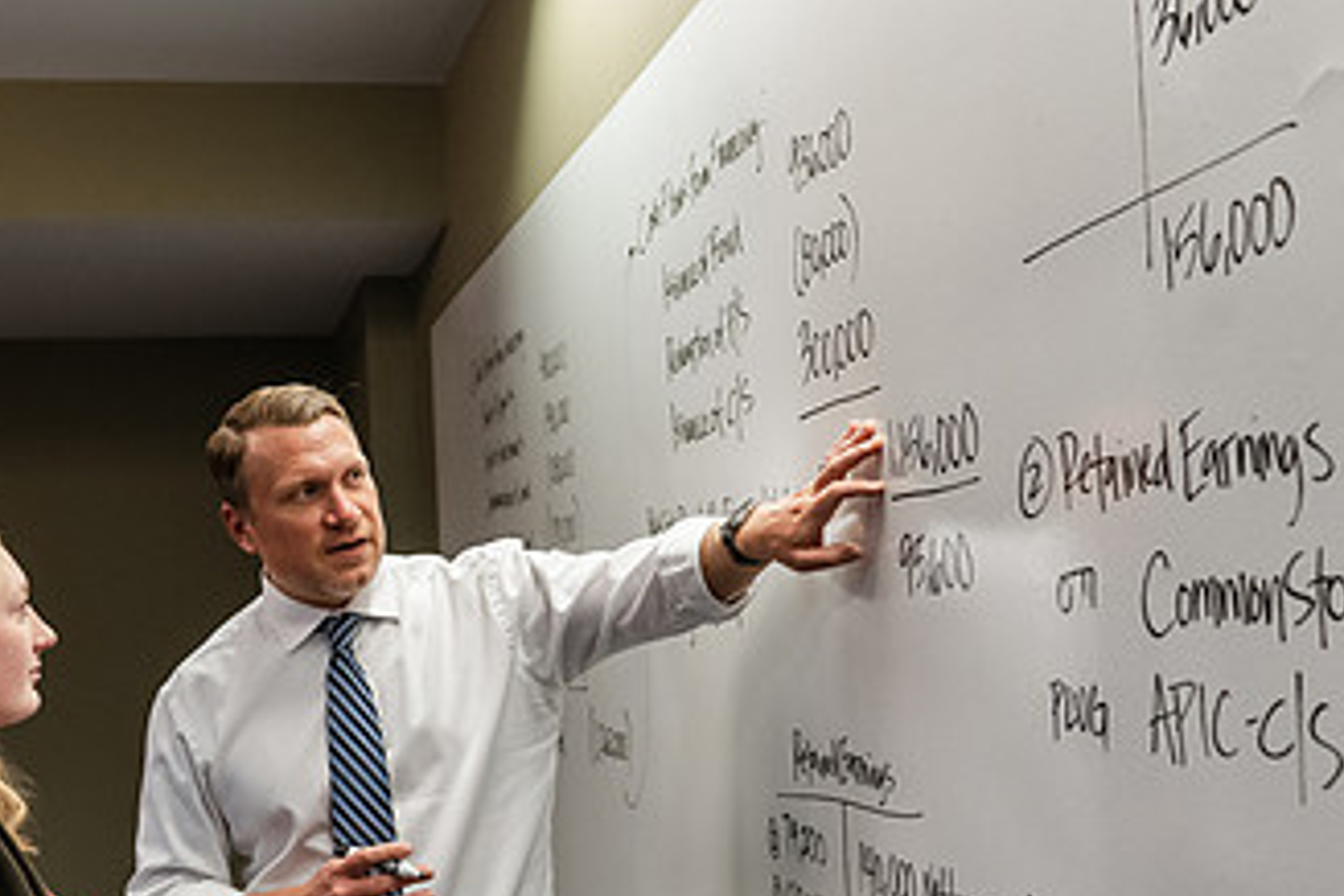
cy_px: 660
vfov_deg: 21.7
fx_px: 2314
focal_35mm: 62
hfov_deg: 32.3
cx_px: 571
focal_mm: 35
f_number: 4
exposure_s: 1/200
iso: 1600
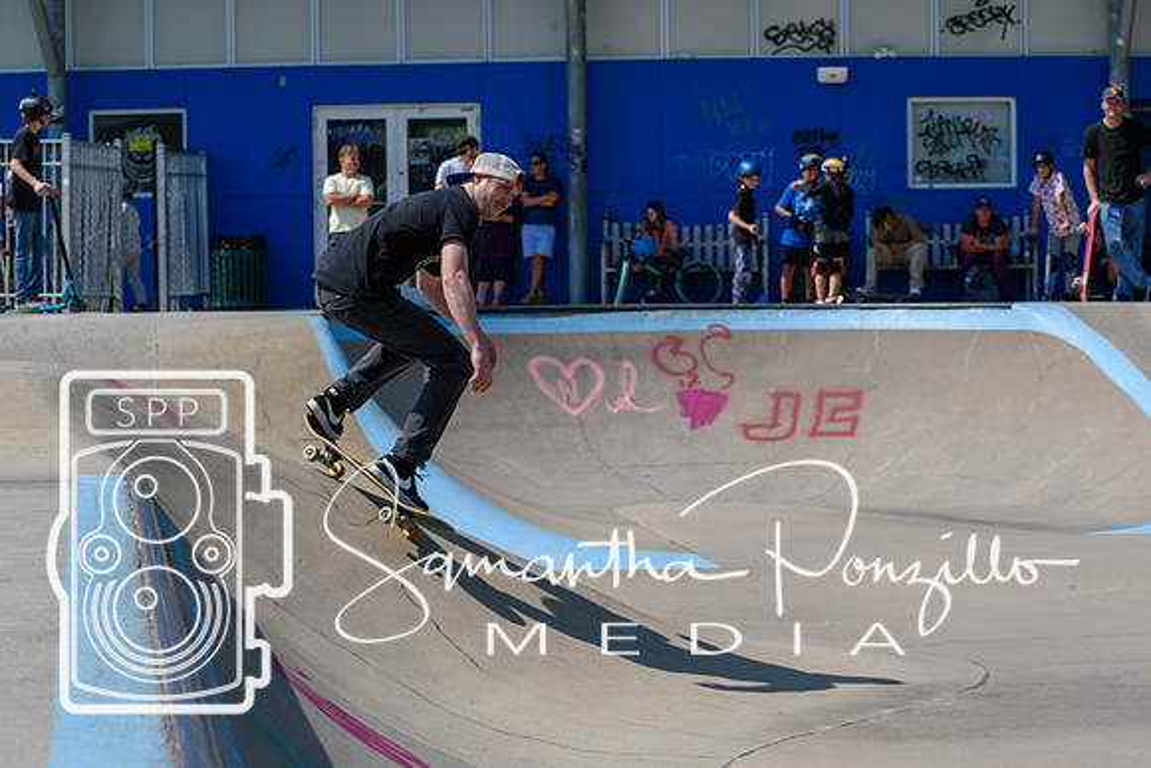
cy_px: 384
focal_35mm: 117
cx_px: 576
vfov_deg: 11.7
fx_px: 3741
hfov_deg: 17.5
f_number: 8
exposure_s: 1/1000
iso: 200
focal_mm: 78
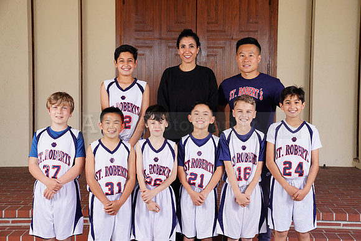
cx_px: 180
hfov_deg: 28.8
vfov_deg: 19.5
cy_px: 120
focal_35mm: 70
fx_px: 702
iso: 200
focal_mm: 70
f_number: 5.6
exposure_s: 1/200
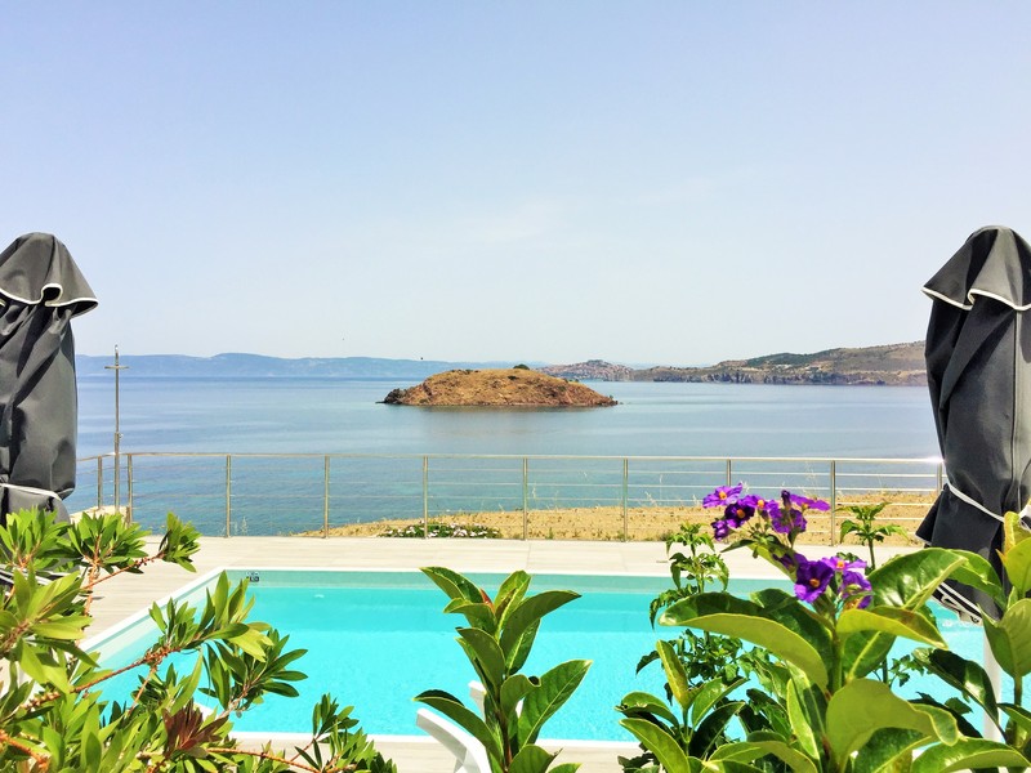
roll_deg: -2.0
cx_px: 516
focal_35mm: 29
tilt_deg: +0.9
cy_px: 386
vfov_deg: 48.2
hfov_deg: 61.7
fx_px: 864
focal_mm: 4.15
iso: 32
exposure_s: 1/3300
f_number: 2.2
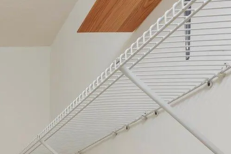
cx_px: -76
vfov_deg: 18.3
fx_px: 398
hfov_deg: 26.9
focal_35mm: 62
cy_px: 259
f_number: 8
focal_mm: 10
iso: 800
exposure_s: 1/13
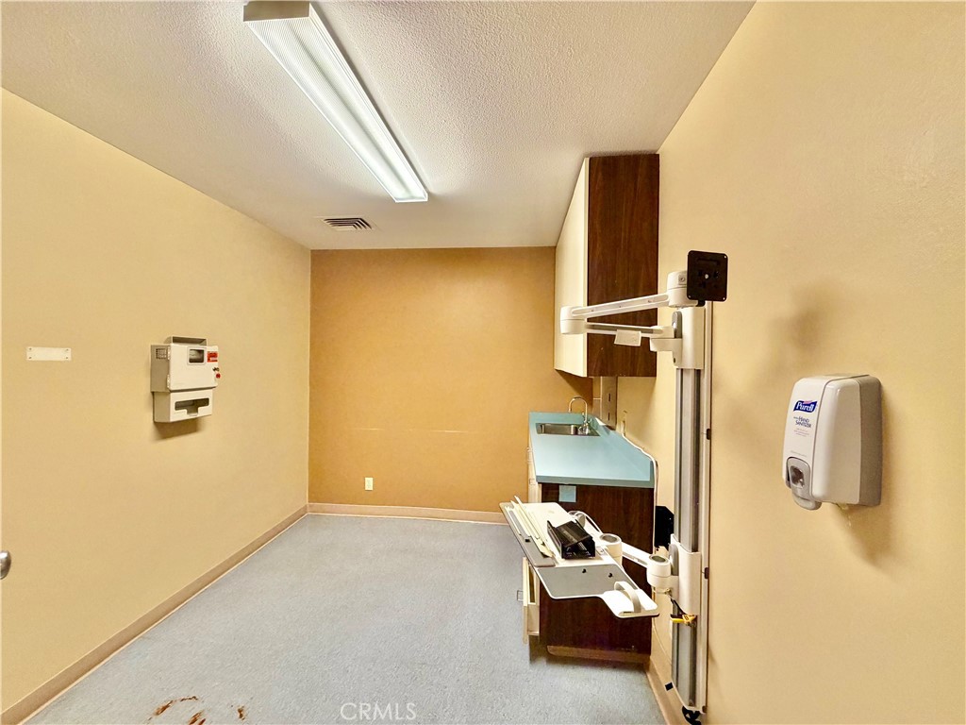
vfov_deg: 85.7
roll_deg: -1.0
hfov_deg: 102.1
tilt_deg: -0.4
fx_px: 391
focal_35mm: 14
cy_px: 362
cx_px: 483
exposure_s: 1/60
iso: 320
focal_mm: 2.22
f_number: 2.2
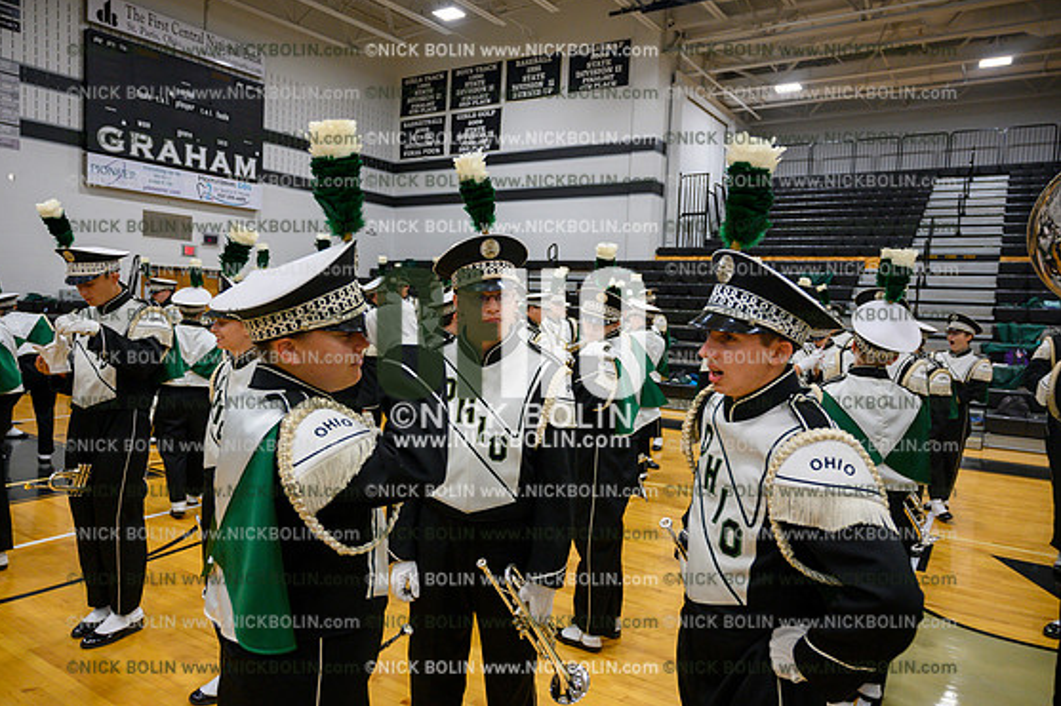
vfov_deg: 51.3
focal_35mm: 25
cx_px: 510
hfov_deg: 71.5
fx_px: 737
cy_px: 358
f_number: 4
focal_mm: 24
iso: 1250
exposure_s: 1/250
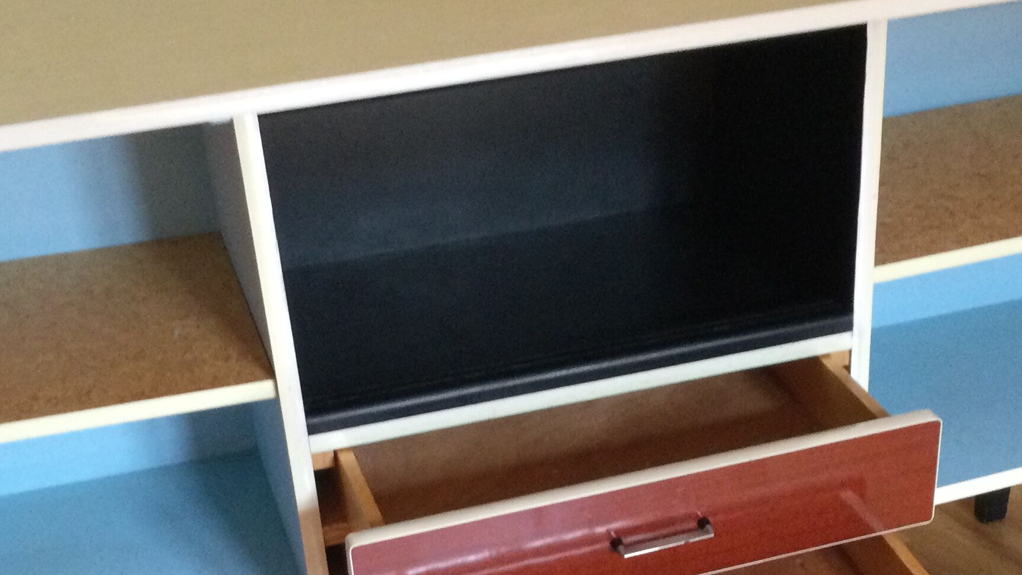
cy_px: 530
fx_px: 1735
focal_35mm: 64
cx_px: 579
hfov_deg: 32.8
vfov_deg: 18.5
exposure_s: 1/33
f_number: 2.4
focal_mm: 3.3
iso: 160
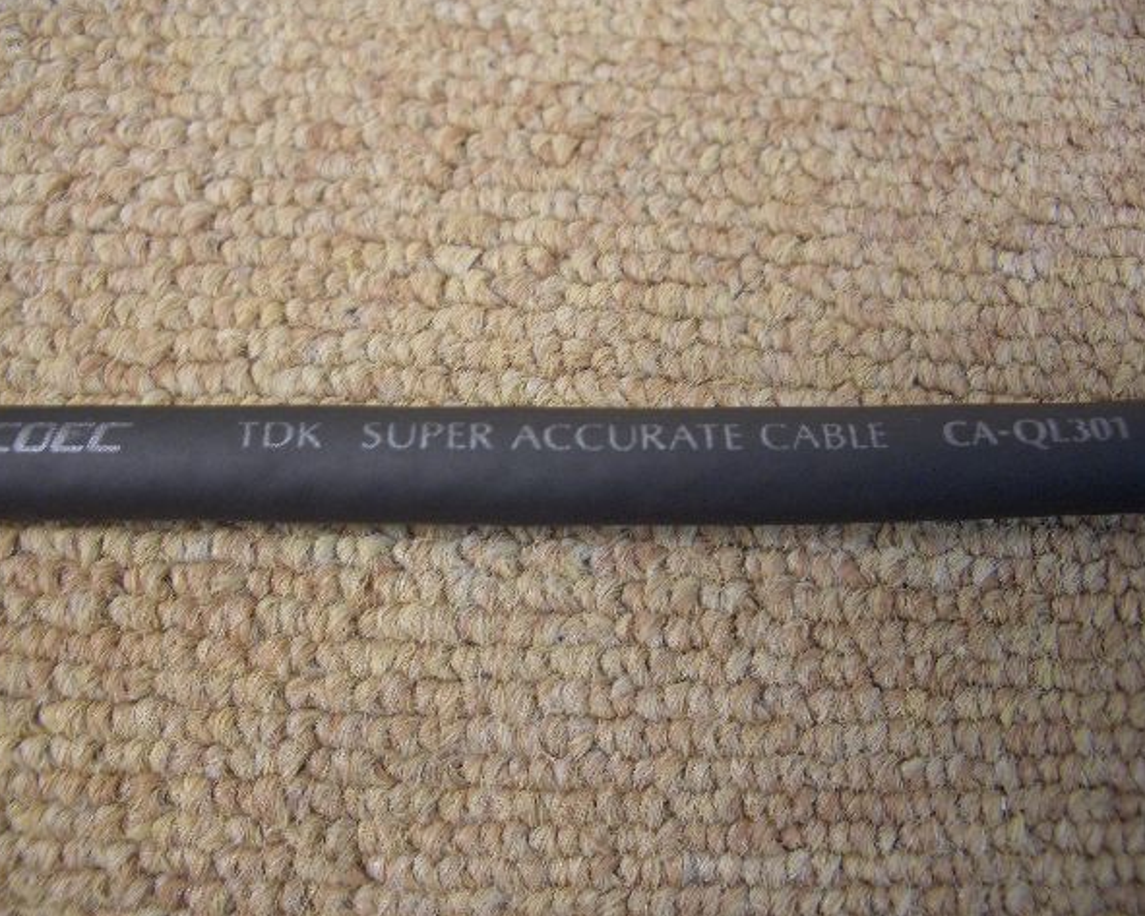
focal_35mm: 37
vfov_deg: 40.1
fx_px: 1254
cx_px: 533
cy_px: 453
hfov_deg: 49.0
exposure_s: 1/8
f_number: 2.6
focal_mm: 5.8
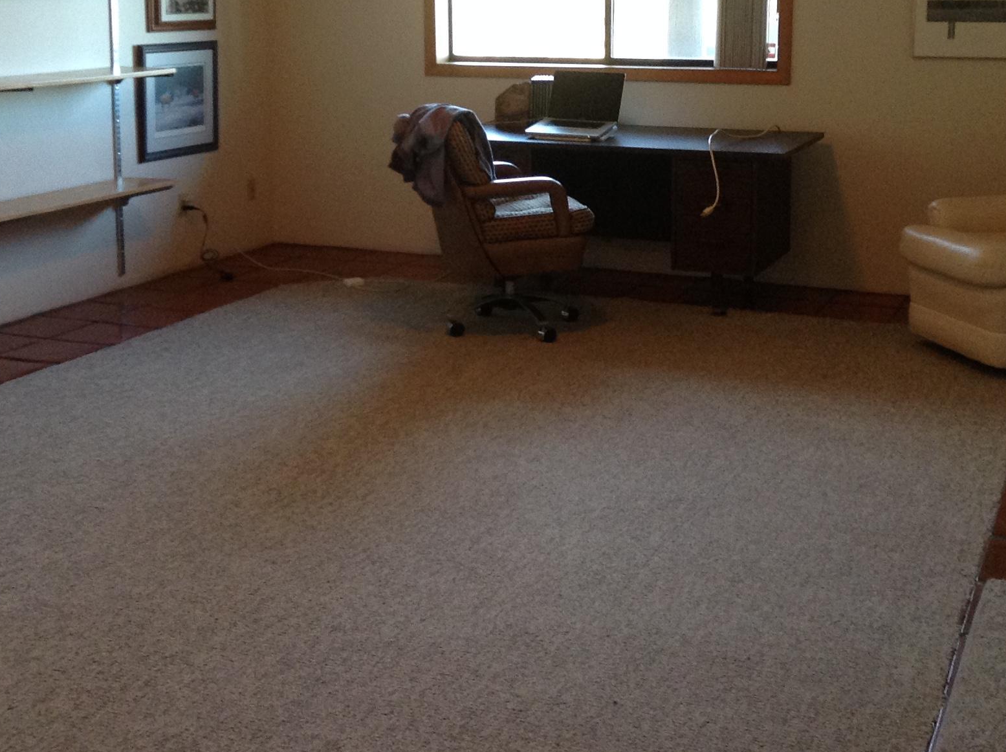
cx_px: 498
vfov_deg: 26.1
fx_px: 1596
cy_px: 175
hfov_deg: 35.0
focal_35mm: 55
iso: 100
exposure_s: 1/24
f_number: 2.4
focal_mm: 3.3
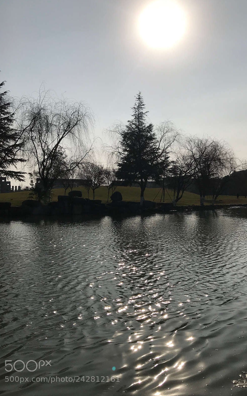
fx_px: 323
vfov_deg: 62.9
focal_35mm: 30
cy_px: 199
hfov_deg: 41.7
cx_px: 139
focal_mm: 3.99
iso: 25
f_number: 1.8
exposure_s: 1/13699
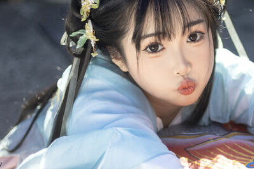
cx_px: 253
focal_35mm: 132
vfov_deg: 10.4
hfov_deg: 15.3
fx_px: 931
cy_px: 125
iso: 100
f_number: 1.8
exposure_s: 1/1600
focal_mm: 50
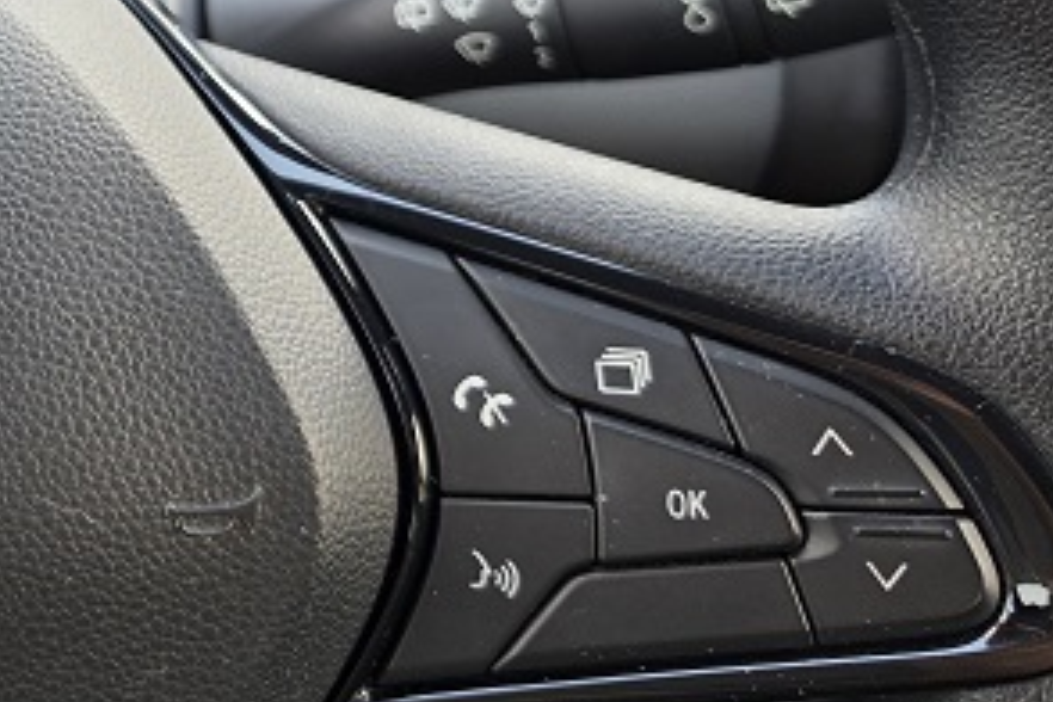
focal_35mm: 65
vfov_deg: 19.4
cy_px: -204
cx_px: -290
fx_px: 1901
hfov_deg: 26.6
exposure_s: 1/54.1
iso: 64
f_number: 1.4
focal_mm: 6.5
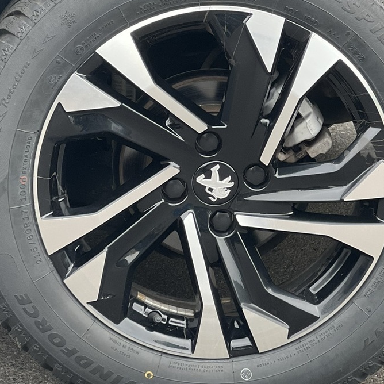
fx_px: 2046
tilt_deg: -13.3
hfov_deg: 10.7
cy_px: 162
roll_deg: +1.5
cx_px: 195
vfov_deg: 10.7
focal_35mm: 163
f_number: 2.8
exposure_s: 1/121
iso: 80
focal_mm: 9
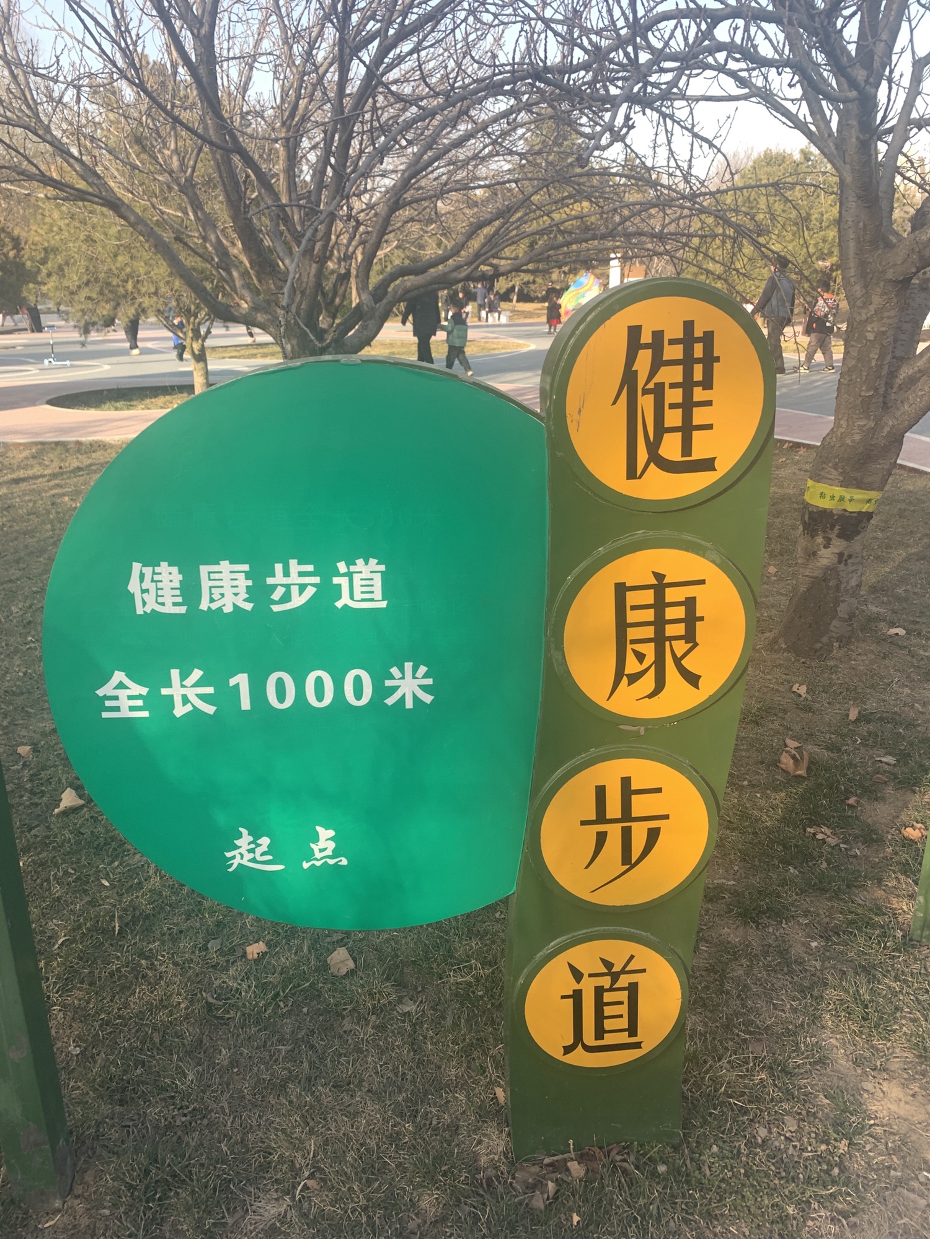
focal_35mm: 26
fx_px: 931
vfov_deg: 67.3
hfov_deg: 53.1
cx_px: 465
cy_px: 620
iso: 25
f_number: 1.8
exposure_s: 1/391
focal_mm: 4.25
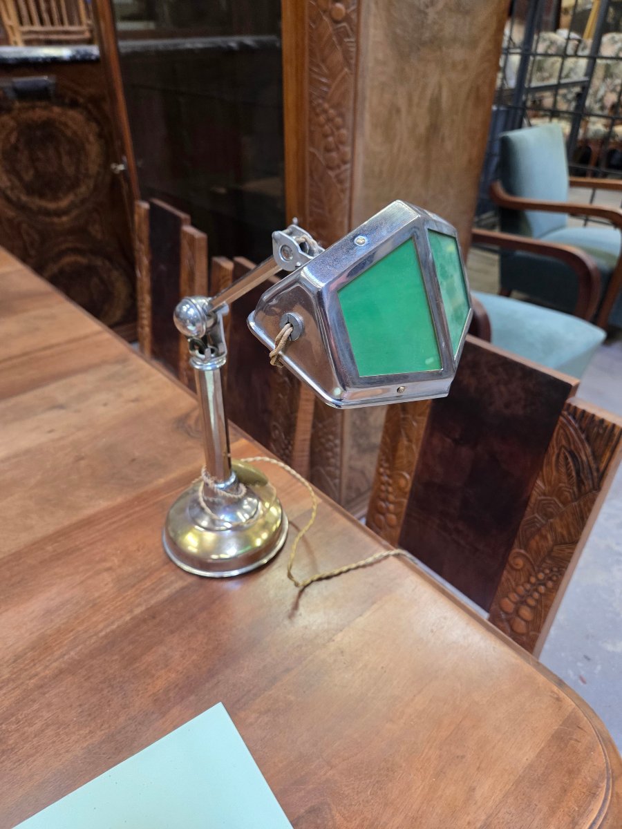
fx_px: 551
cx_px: 311
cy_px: 414
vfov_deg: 73.9
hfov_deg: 58.9
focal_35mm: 23
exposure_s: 1/100
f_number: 1.8
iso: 320
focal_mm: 5.4
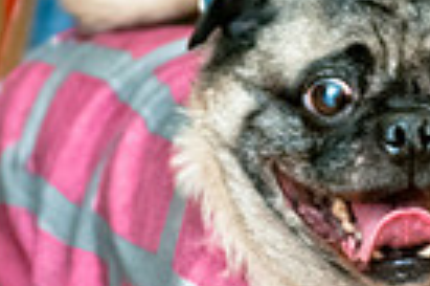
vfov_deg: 1.1
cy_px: 184
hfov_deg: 1.6
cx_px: 289
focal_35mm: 1272
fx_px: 15175
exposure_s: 1/200
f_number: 2.8
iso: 200
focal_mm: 200
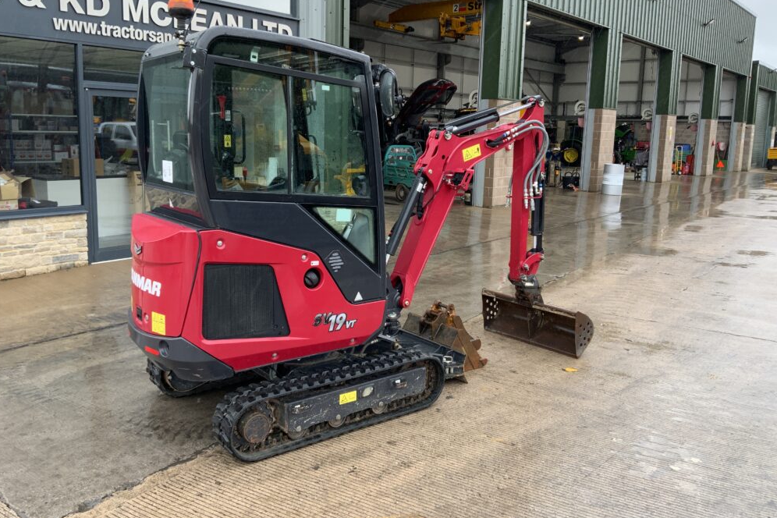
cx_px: 378
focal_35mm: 31
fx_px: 669
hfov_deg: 60.3
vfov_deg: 42.3
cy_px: 229
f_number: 1.8
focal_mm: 3
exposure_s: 1/122
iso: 20
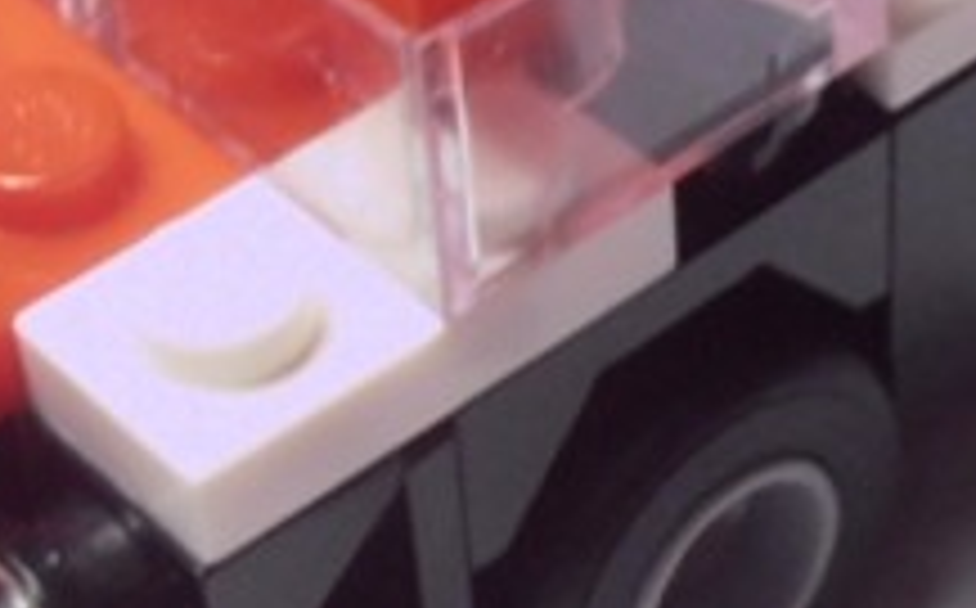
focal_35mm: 163
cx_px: 913
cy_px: 349
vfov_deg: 8.0
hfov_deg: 12.7
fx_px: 4330
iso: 80
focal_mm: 6.61
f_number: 3.9
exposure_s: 1/40
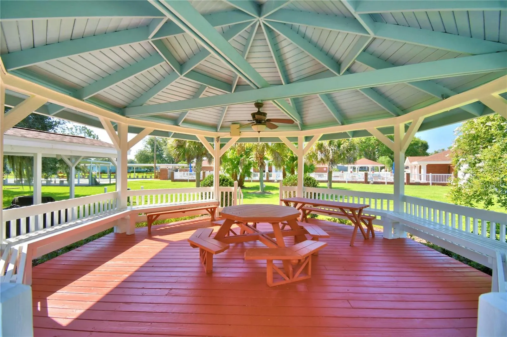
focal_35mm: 15
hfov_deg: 100.4
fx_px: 211
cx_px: 254
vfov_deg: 77.3
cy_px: 168
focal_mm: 10
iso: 125
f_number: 4.5
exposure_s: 1/500
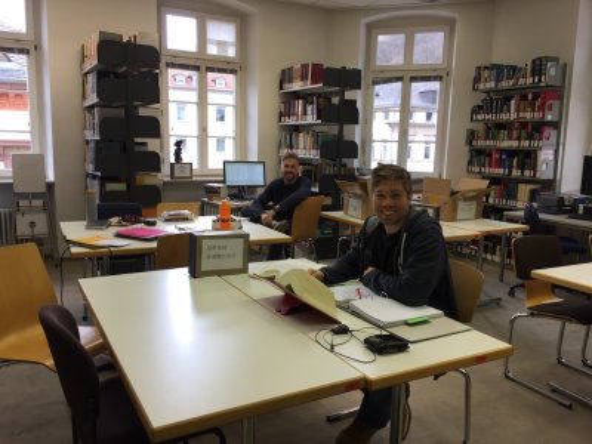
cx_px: 296
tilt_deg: -9.3
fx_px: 496
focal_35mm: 29
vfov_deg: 48.2
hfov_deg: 61.7
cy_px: 222
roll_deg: -1.9
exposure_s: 1/50
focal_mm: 4.15
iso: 40
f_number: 2.2
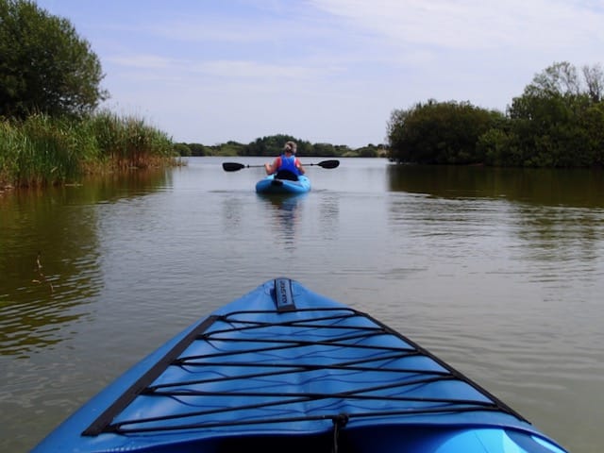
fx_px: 663
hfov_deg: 49.0
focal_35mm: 38
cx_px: 302
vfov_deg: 37.7
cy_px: 226
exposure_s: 1/200
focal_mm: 6.86
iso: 100
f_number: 10
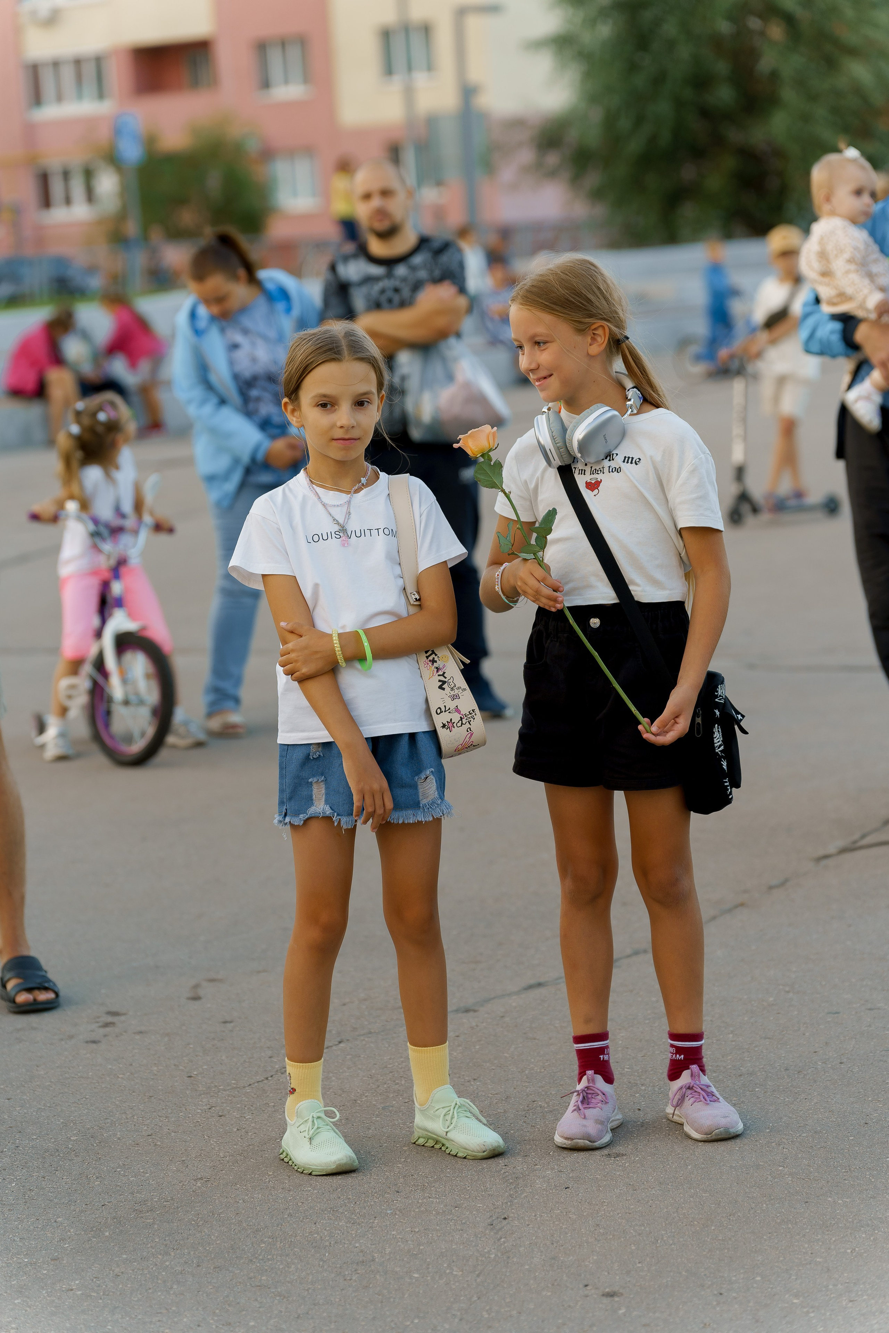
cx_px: 444
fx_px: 3741
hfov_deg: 13.6
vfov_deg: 20.2
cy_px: 666
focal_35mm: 101
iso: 320
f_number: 3.5
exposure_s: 1/200
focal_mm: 101
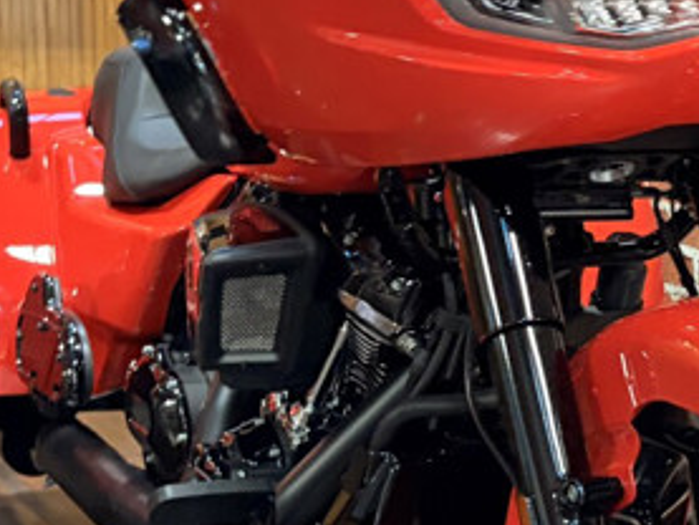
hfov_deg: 19.3
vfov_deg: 14.8
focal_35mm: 100
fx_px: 2020
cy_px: 270
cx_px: 637
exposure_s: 1/60
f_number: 1.6
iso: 500
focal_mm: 5.96
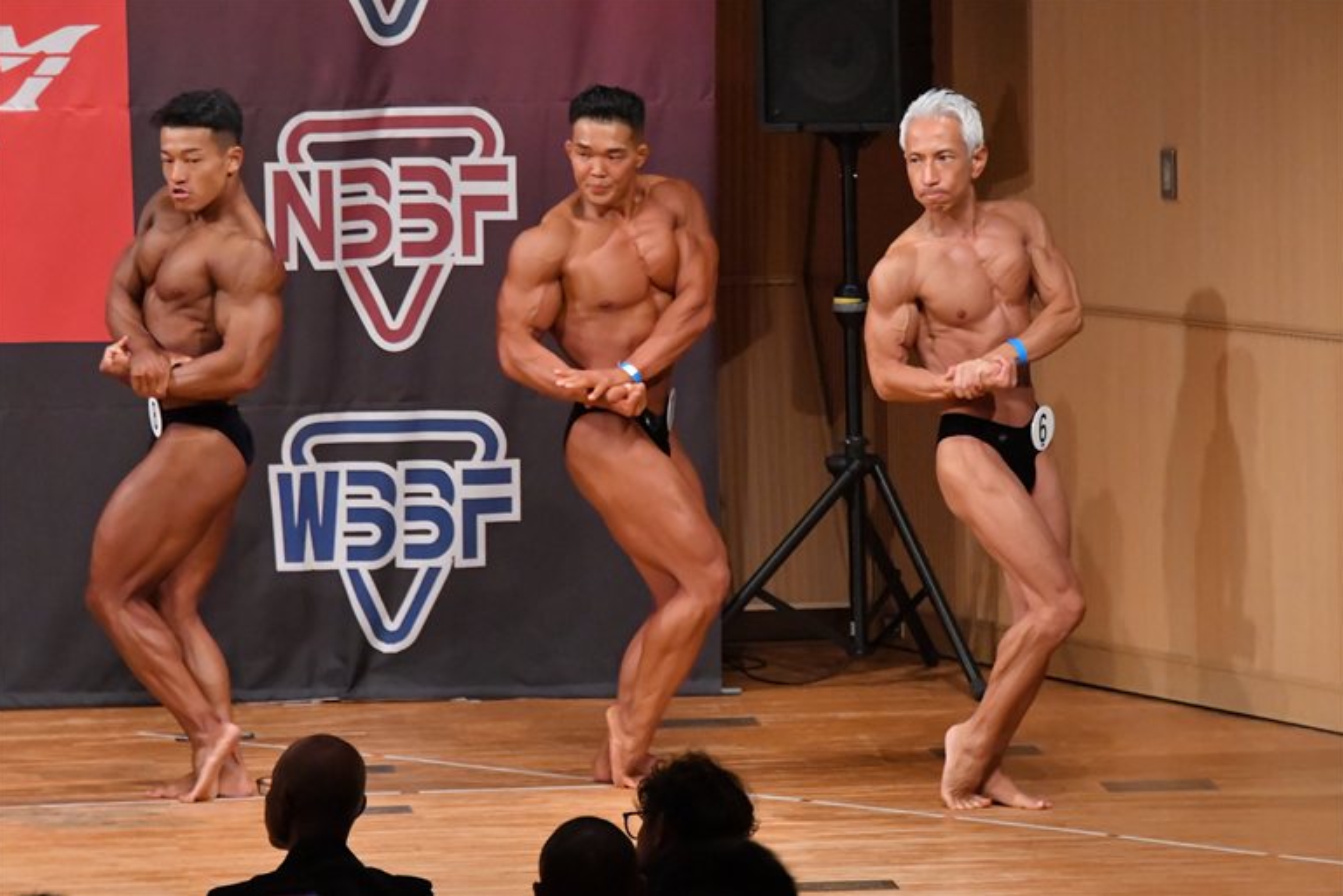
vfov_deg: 5.1
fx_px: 10148
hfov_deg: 7.6
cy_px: 447
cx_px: 670
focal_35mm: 272
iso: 9000
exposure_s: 1/400
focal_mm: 180
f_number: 5.6
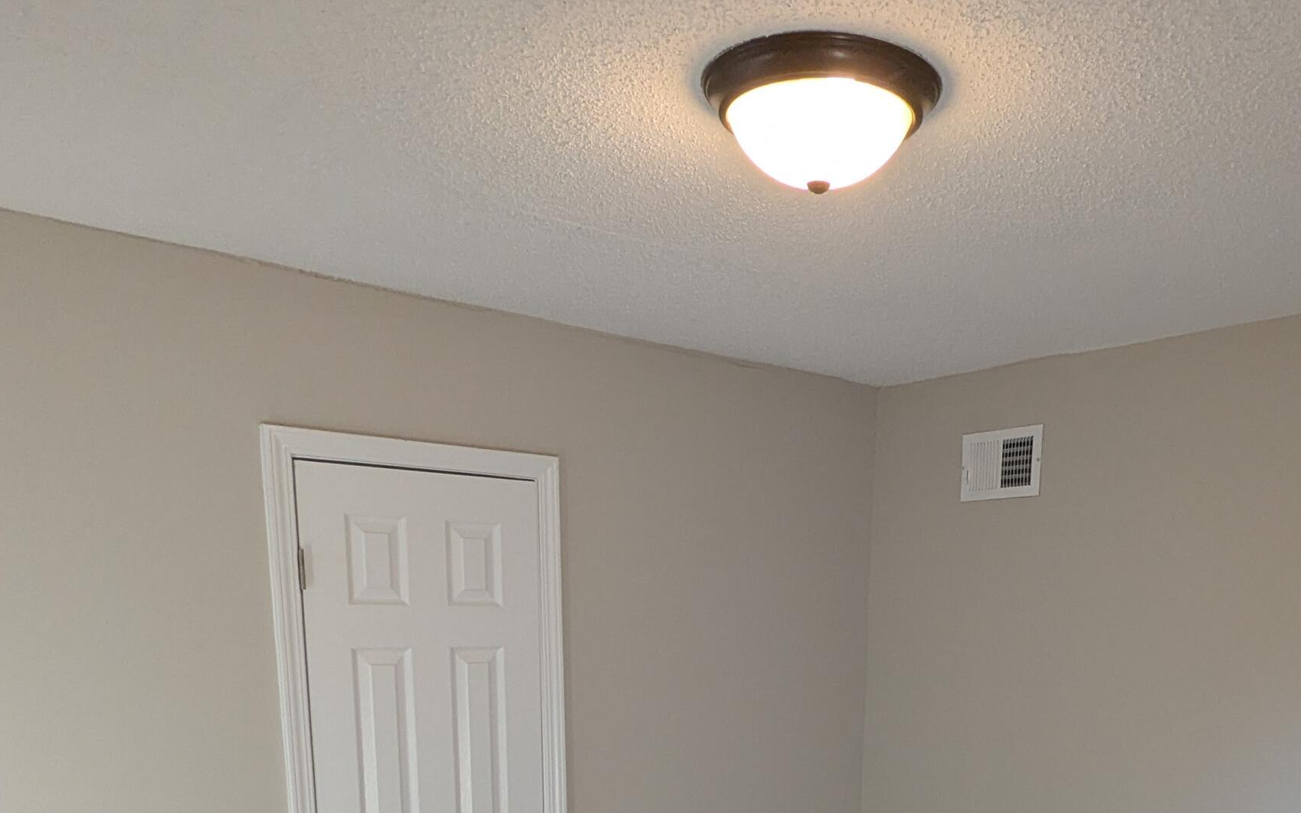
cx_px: 775
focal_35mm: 30
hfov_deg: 62.4
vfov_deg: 37.3
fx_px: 1064
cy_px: 817
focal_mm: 2.35
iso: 147
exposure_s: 1/120
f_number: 2.2
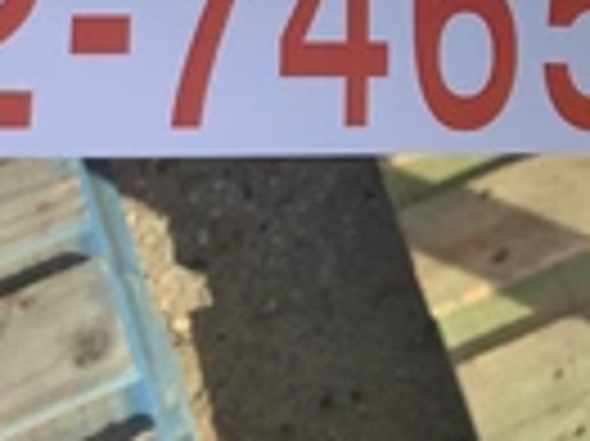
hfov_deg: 19.6
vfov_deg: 14.7
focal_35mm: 95
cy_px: -166
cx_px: 685
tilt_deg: -53.4
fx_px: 1618
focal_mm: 3.3
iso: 25
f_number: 2.4
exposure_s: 1/1597
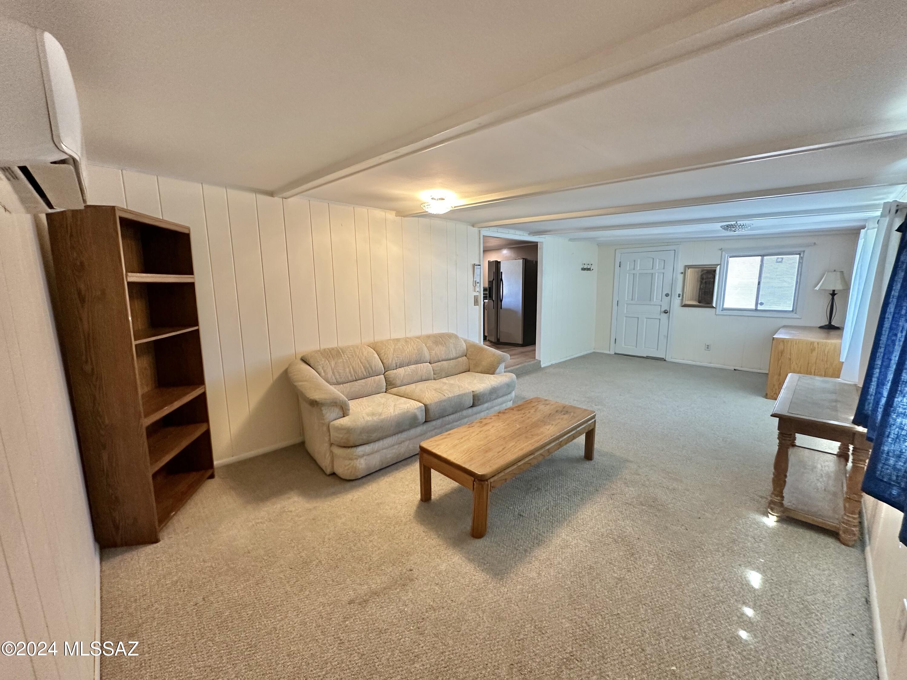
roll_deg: +0.6
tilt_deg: -9.6
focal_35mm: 14
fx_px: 367
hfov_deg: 102.1
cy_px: 340
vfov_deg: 85.7
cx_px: 454
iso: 250
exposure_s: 1/60
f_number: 2.2
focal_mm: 2.22
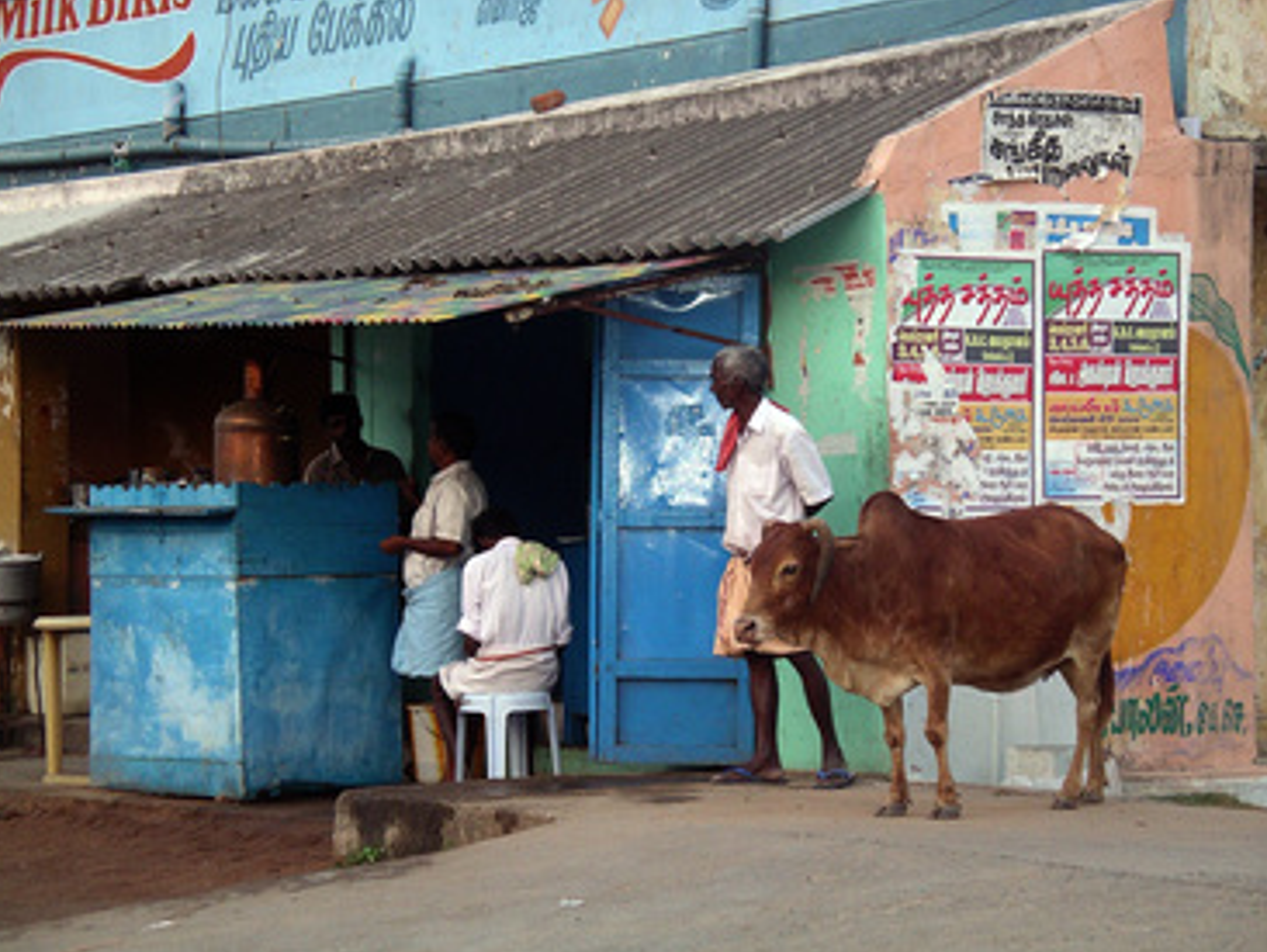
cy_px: 471
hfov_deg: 16.3
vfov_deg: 12.3
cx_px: 649
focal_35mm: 121
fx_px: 4432
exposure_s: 1/76
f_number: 4
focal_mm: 23.8
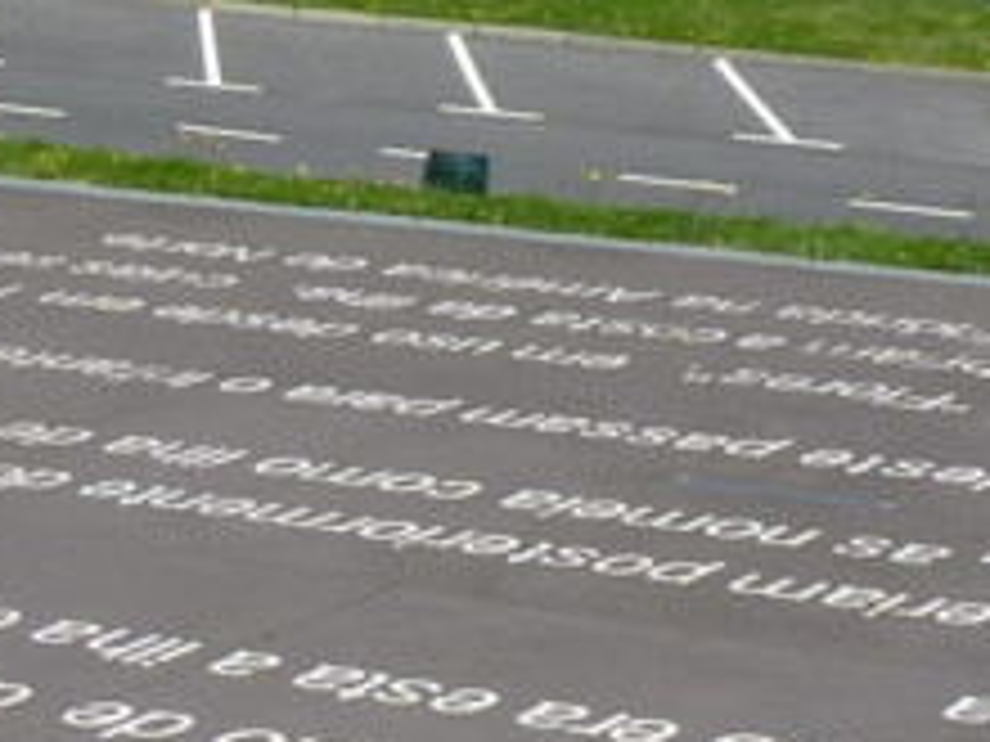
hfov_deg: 11.8
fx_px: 4490
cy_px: 324
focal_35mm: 157
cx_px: -644
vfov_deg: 9.5
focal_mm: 4.8
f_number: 5.6
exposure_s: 1/320
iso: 80
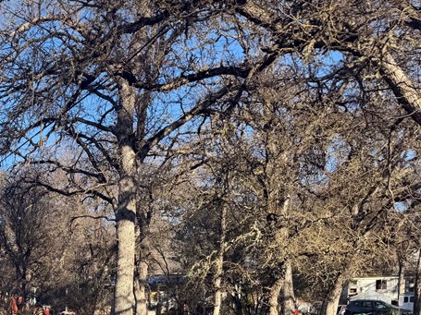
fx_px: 657
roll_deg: -1.4
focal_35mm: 54
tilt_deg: -0.8
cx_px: -15
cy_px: 353
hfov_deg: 32.3
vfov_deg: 25.0
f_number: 1.78
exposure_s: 1/1855
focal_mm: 6.76
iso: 80
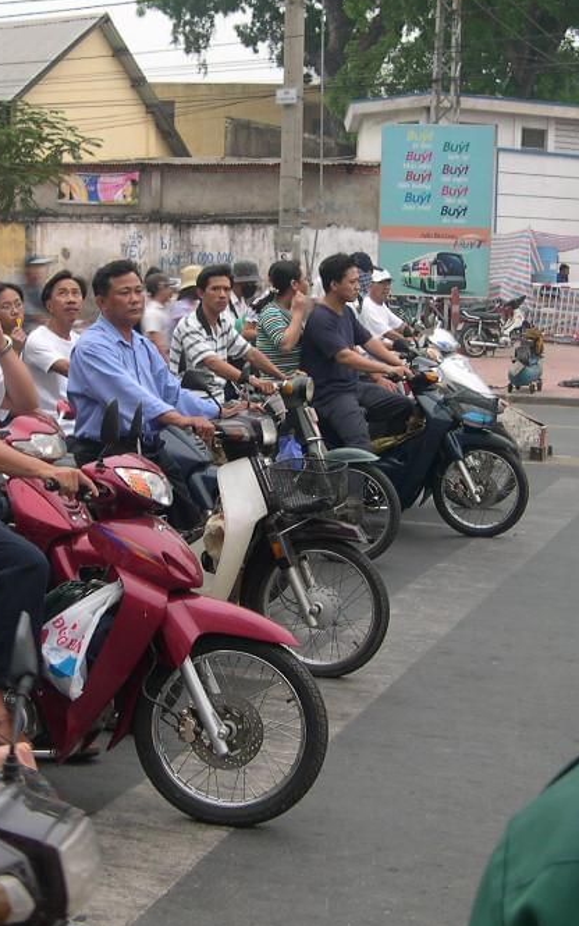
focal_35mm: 62
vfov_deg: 32.9
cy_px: 408
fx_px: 1564
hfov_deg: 20.9
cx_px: 203
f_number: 2.8
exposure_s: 1/21.6
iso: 100
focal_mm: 8
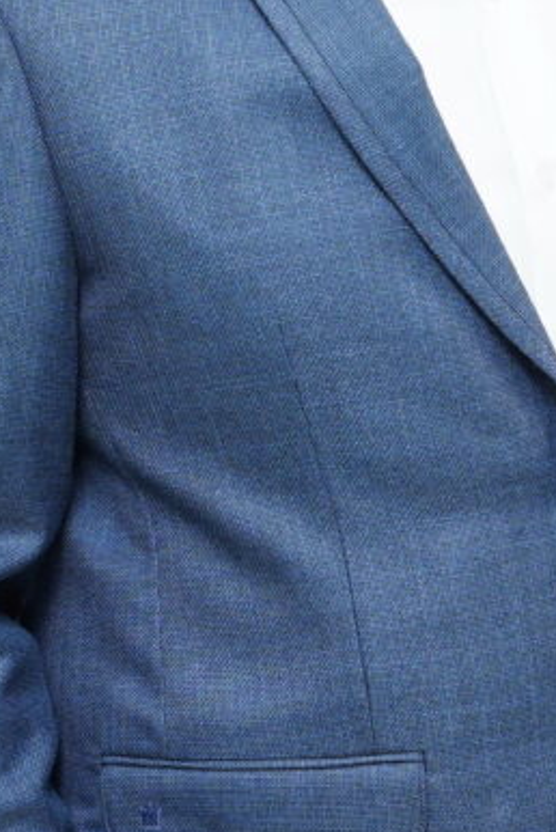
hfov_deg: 8.1
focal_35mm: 170
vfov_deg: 12.1
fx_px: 3931
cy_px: 237
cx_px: 336
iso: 640
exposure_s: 1/100
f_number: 5.6
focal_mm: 57
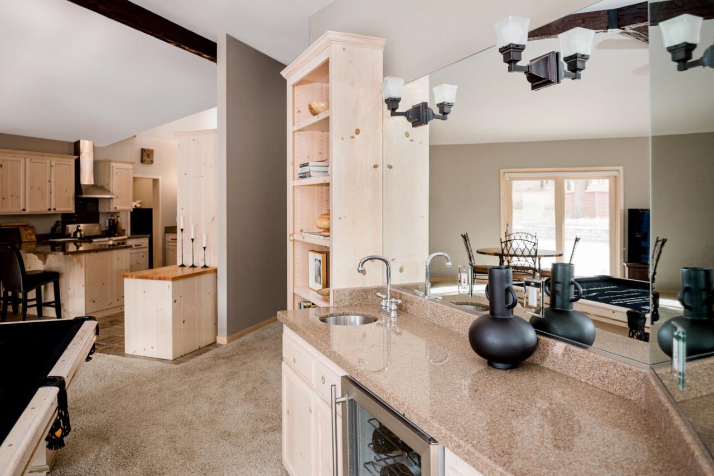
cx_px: 357
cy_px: 238
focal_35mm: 24
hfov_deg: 73.7
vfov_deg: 53.2
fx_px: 476
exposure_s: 1/80
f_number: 3.5
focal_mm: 24
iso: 500
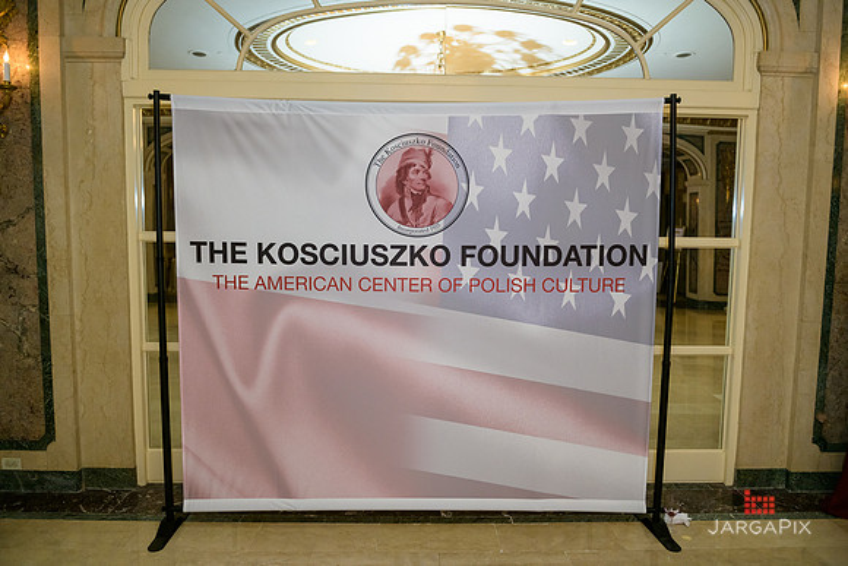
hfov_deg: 69.4
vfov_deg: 49.6
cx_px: 424
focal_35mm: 26
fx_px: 613
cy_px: 283
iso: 1600
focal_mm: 26
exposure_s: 1/125
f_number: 3.2
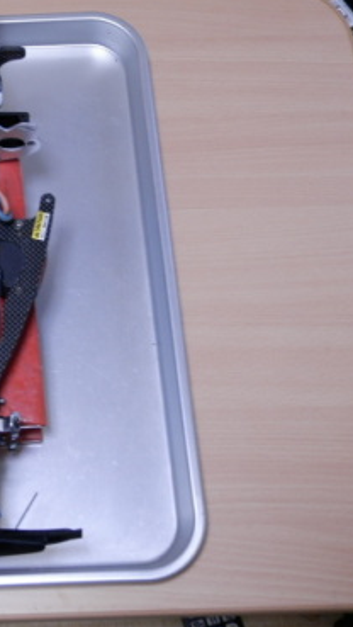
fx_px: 980
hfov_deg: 19.5
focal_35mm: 59
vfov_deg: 35.4
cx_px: -41
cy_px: 315
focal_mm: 7.2
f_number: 3.5
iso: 200
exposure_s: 1/13
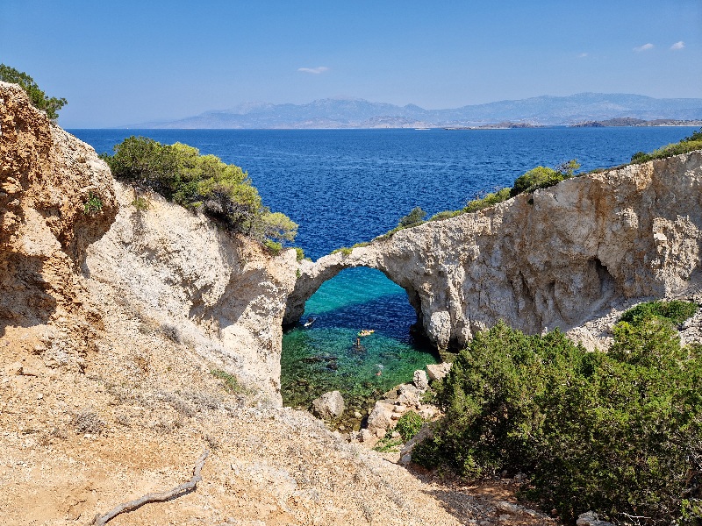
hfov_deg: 73.9
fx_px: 466
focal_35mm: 23
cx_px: 351
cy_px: 263
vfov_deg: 58.9
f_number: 1.8
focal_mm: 5.4
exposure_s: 1/1667
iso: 50
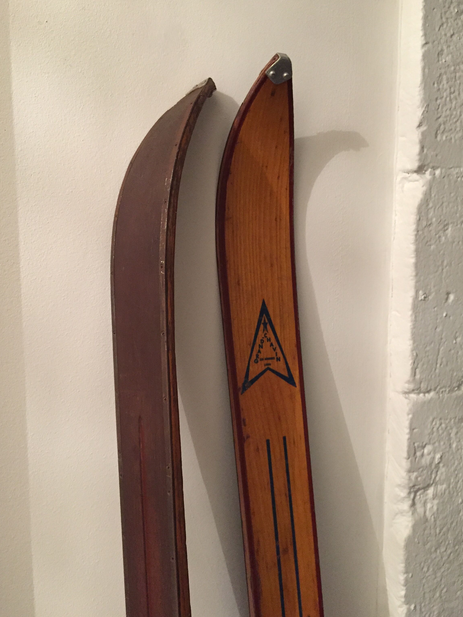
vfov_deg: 58.3
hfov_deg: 45.4
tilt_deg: -6.5
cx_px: 221
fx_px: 553
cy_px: 297
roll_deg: +0.0
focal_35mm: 31
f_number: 2.2
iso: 320
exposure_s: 1/17
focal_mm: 4.15
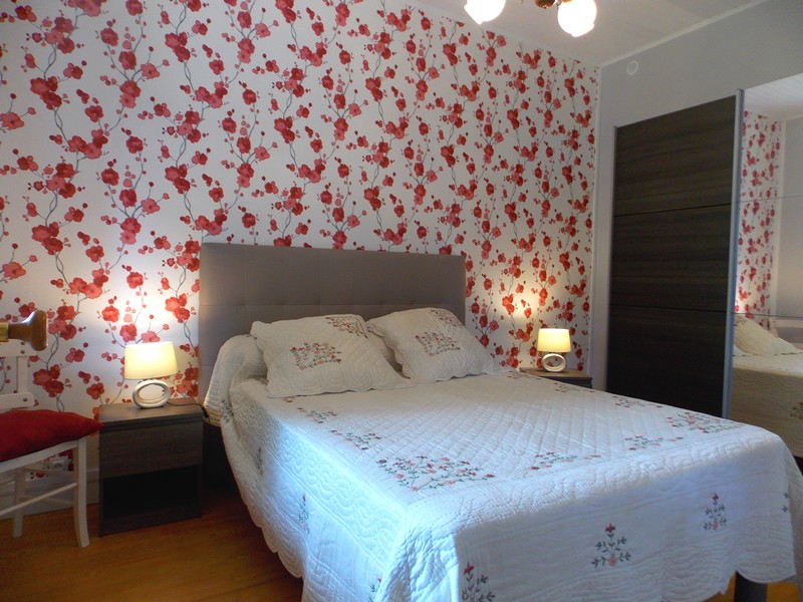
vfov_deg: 58.9
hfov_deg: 73.9
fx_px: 534
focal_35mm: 23
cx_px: 402
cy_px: 301
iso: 100
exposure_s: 1/30
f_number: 3.1
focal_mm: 4
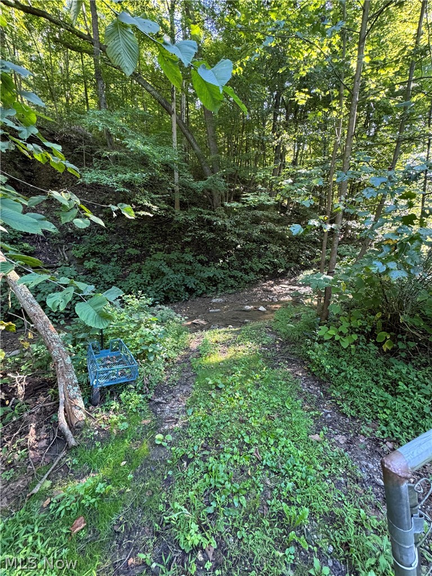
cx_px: 216
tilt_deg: -10.4
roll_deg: +1.7
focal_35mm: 14
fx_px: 233
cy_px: 288
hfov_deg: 85.7
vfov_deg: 102.1
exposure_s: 1/99
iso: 320
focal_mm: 2.22
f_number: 2.2
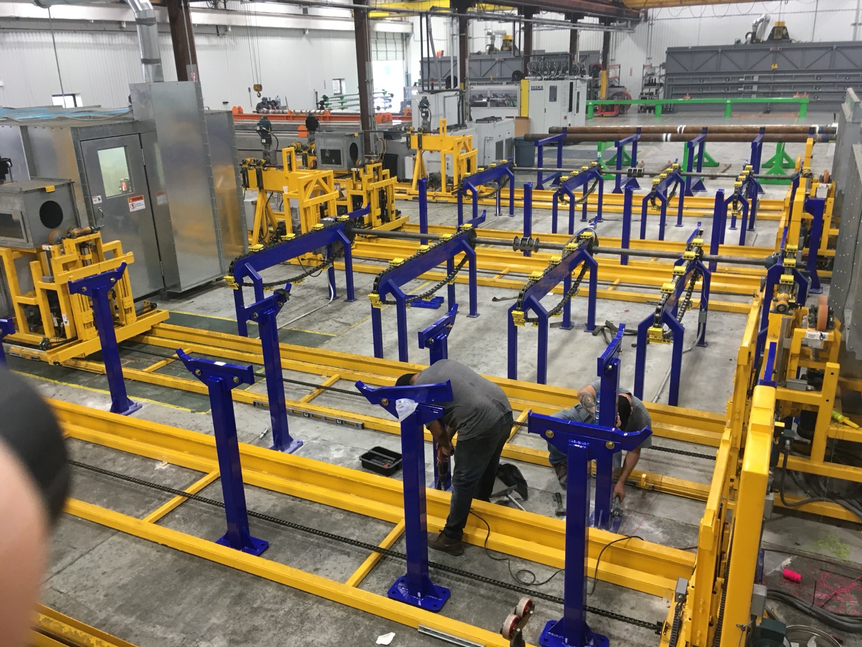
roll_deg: +2.2
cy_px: 324
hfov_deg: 61.7
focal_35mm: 29
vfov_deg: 48.2
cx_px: 431
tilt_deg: -21.1
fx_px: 722
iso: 80
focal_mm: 4.15
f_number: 2.2
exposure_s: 1/30
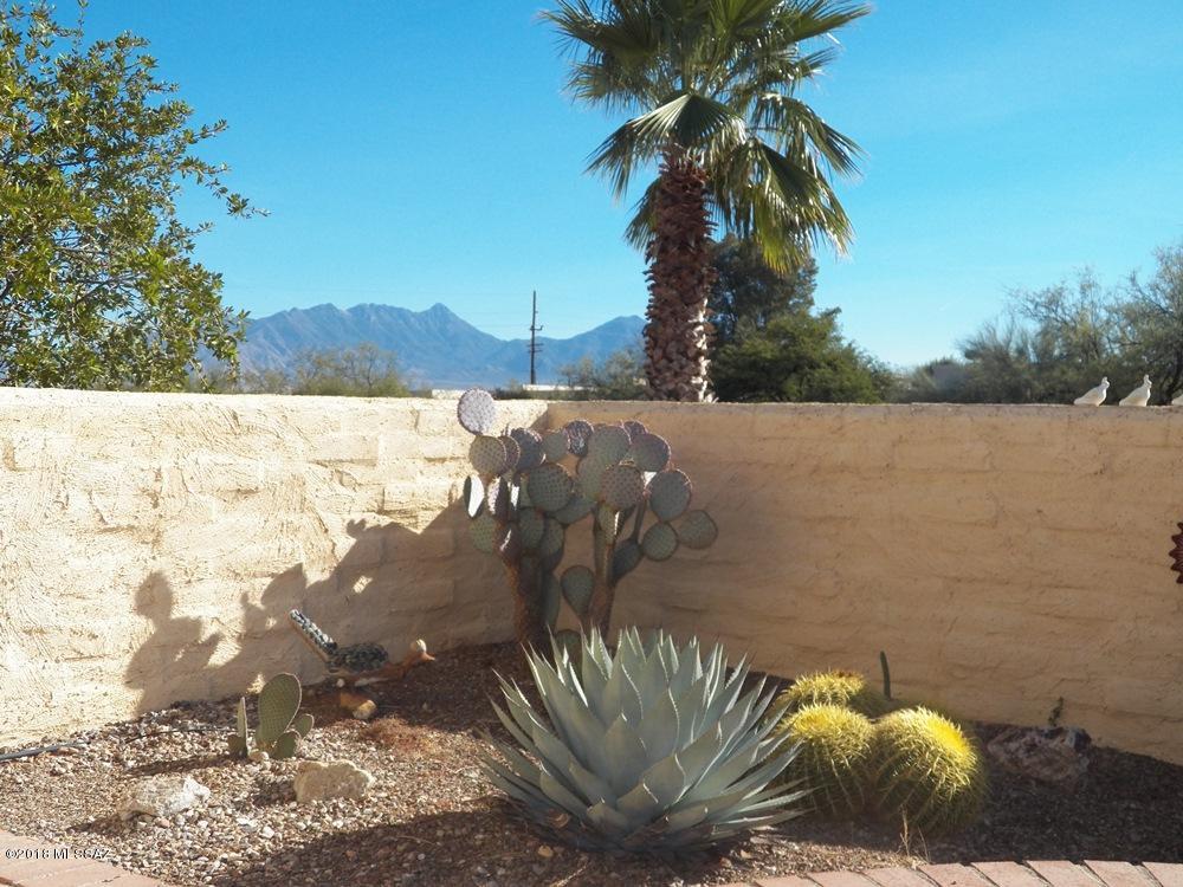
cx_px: 592
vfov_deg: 36.0
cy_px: 444
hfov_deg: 46.8
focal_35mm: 40
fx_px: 1367
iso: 125
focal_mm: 7.1
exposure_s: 1/1600
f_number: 3.6
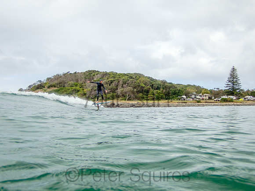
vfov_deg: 37.2
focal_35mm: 39
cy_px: 96
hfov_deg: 48.3
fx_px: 284
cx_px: 128
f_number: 2.7
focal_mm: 6.86
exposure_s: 1/1000
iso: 100
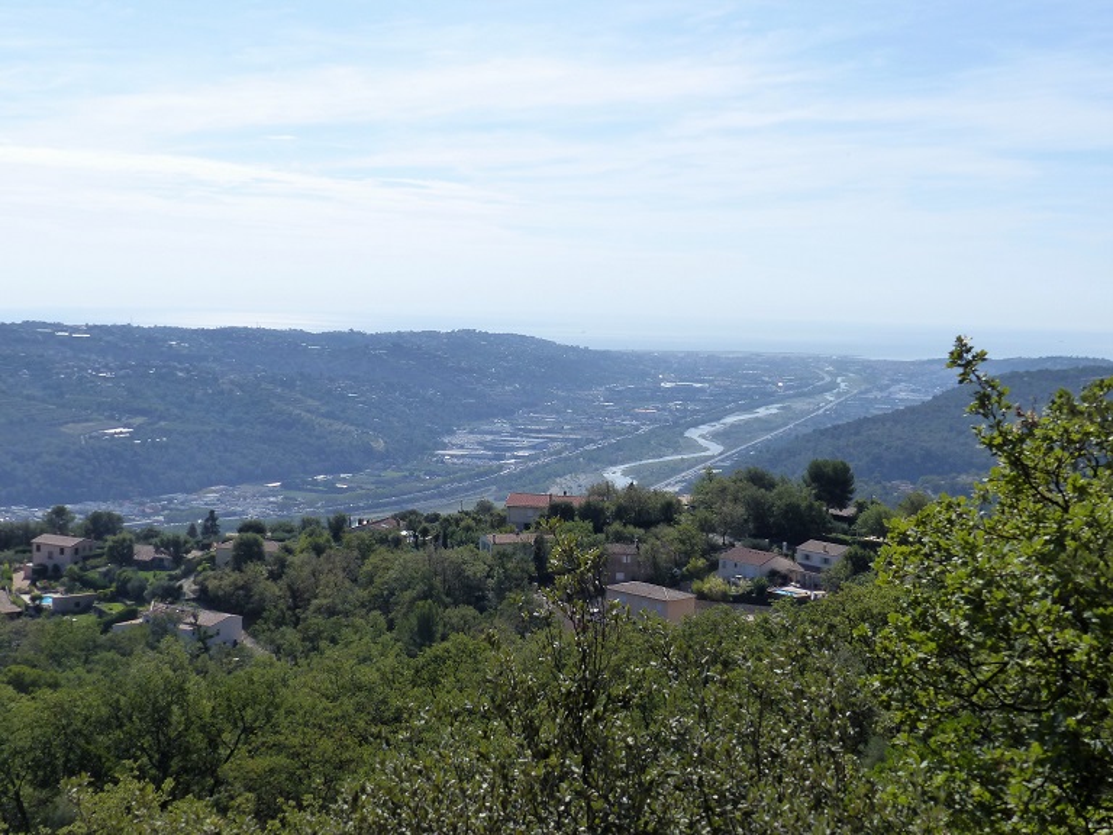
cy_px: 418
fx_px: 1511
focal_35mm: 47
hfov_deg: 40.4
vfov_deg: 30.9
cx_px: 556
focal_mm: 8.4
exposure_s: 1/1600
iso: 160
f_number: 4
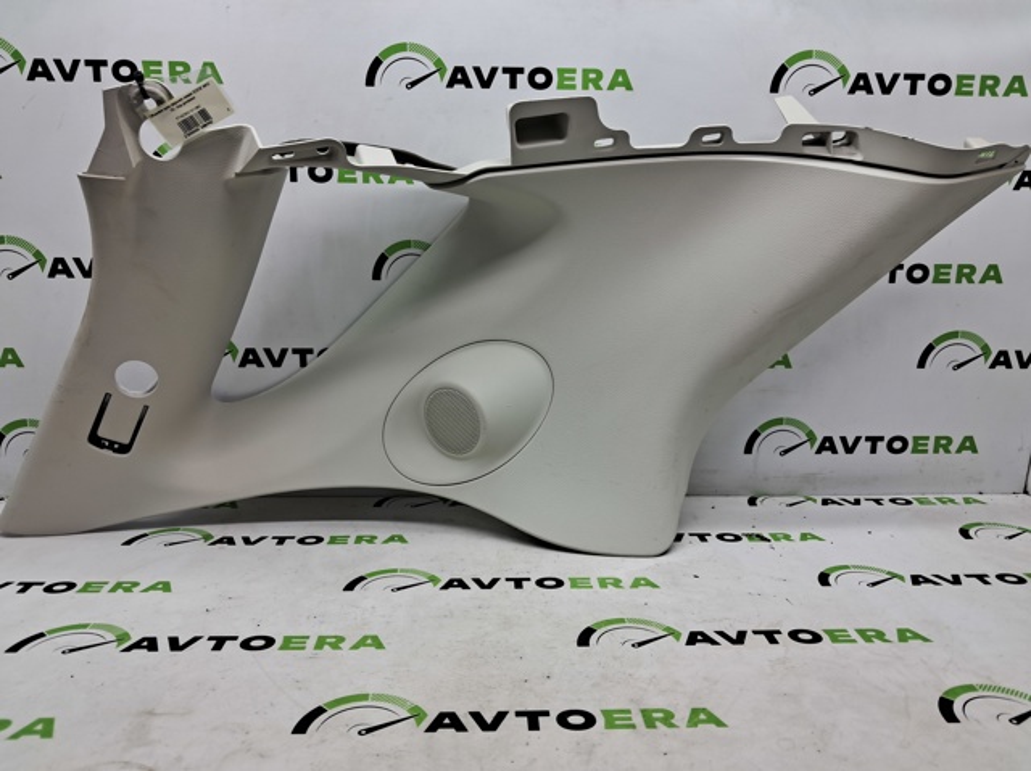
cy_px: 386
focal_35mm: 27
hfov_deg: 65.4
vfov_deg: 51.3
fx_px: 804
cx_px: 516
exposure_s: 1/100
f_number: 1.8
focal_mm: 4
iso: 50
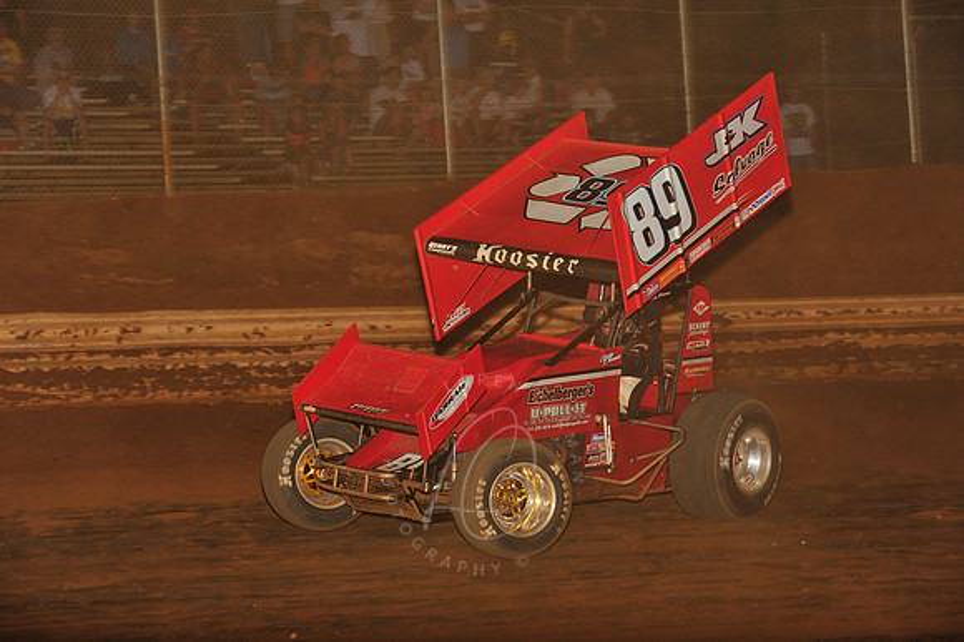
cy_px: 321
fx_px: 3211
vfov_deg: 11.4
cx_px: 482
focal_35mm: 120
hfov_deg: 17.1
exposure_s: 1/320
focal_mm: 120
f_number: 7.1
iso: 800
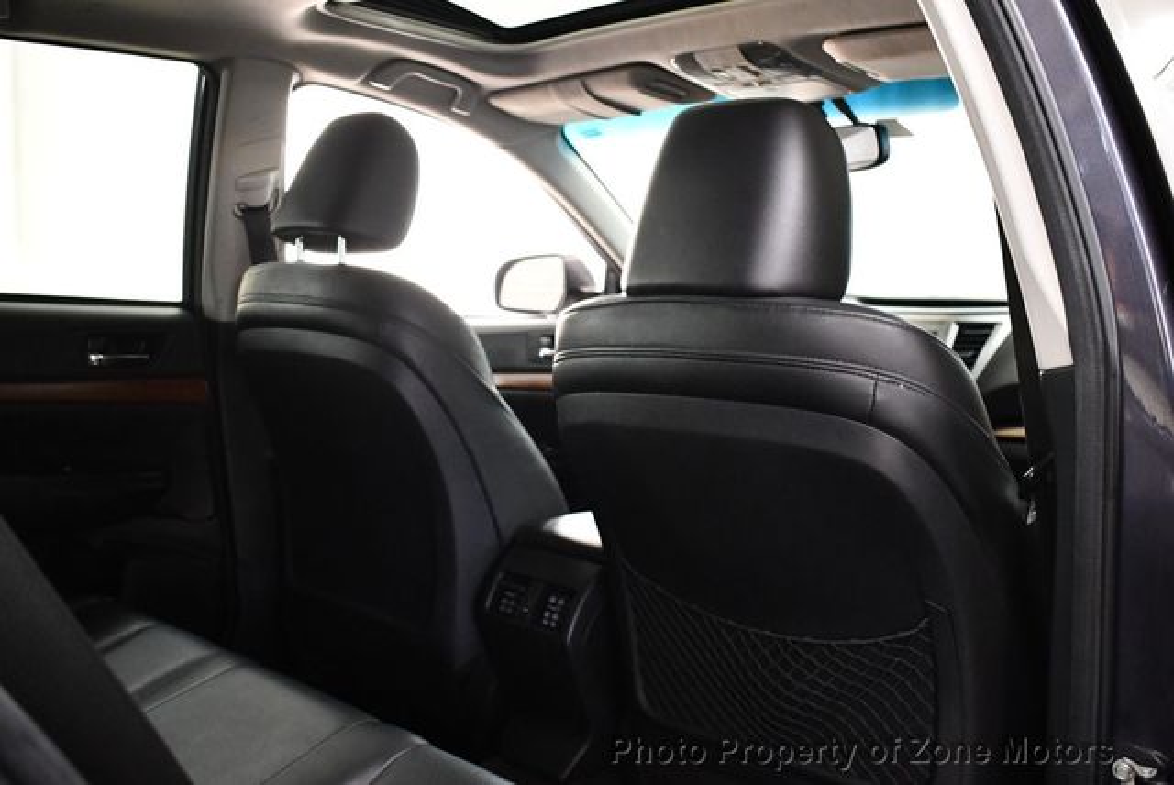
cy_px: 392
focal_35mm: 36
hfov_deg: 53.1
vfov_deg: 36.9
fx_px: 1175
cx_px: 587
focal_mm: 18
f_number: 3.5
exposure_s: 1/80
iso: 3200
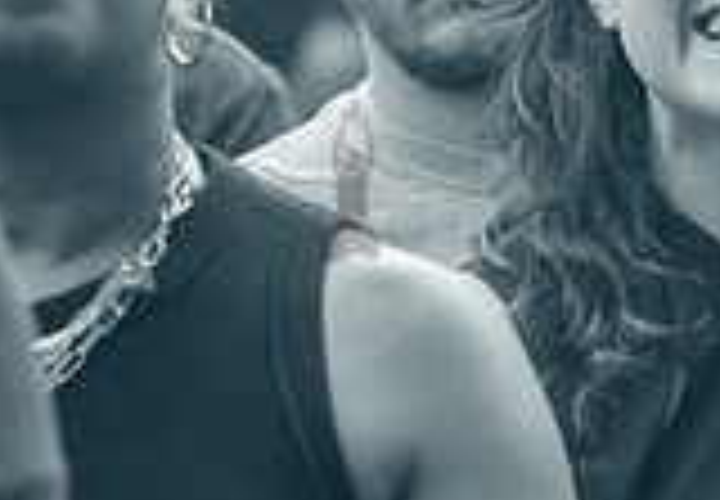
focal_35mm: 481
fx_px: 9741
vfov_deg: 2.9
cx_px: 425
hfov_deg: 4.2
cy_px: 200
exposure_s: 1/400
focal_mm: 125
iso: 1600
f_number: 4.5
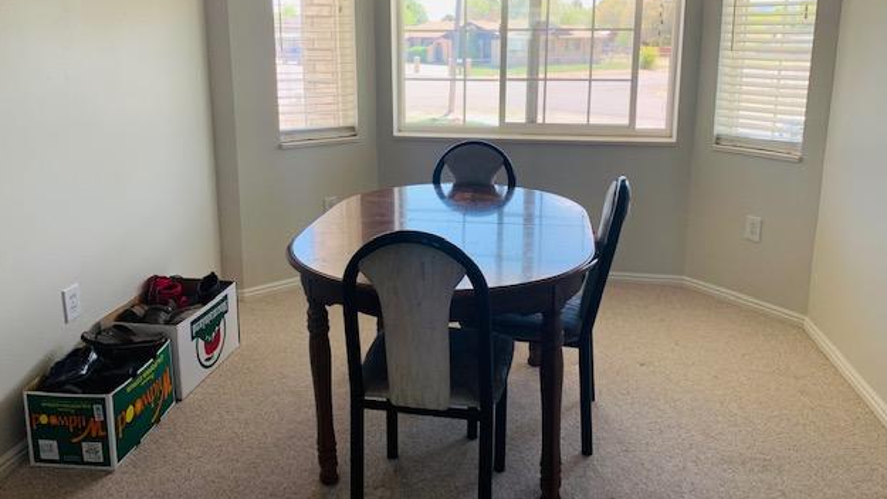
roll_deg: -0.2
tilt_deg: -10.2
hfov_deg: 66.1
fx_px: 682
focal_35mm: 29
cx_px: 444
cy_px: 183
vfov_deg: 39.9
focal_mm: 4.25
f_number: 1.8
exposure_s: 1/122
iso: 25
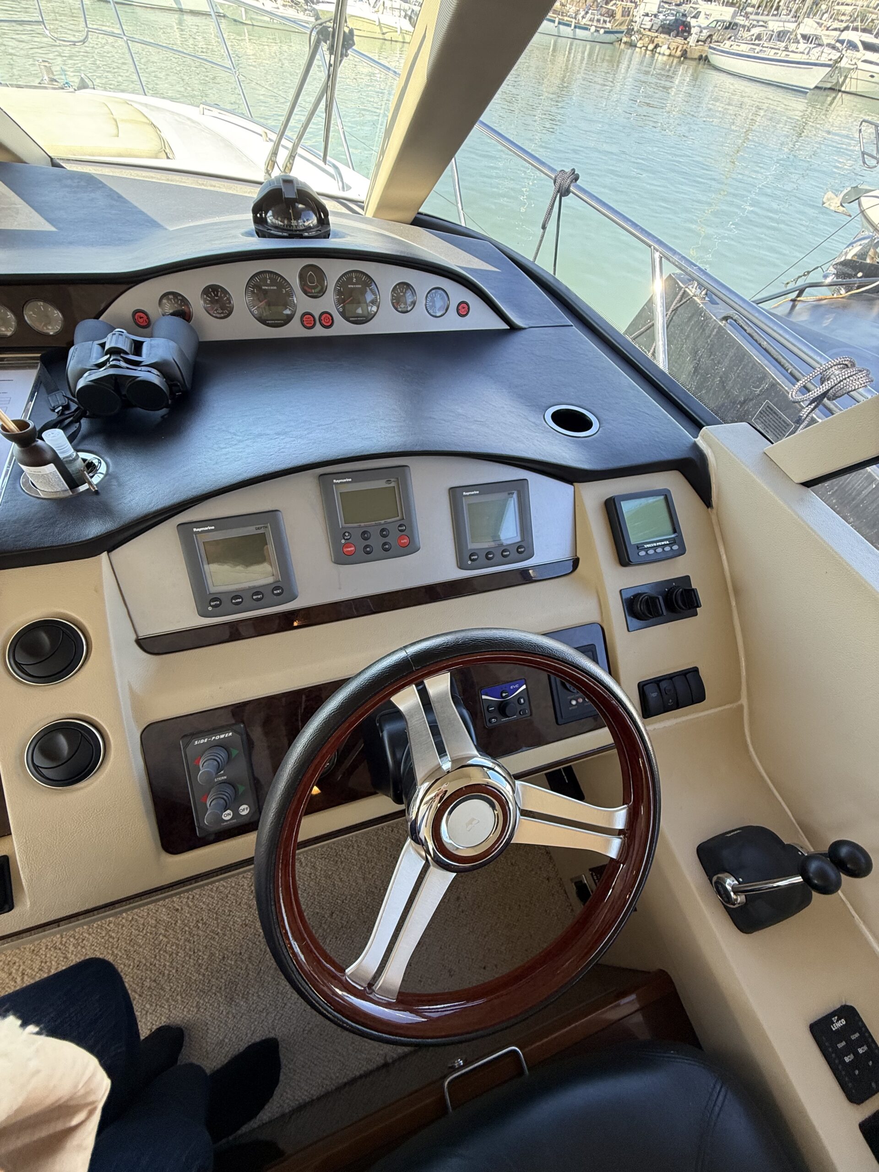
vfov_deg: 102.1
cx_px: 440
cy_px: 586
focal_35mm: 14
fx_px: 474
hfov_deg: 85.7
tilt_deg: -52.7
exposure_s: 1/99
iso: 100
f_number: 2.2
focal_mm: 2.22
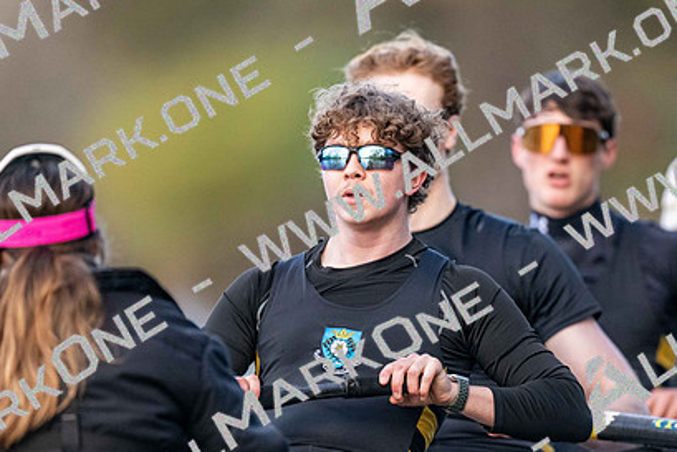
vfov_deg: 1.6
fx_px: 15989
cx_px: 444
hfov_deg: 2.4
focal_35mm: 850
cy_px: 277
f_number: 4
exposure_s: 1/2500
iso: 4000
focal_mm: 600
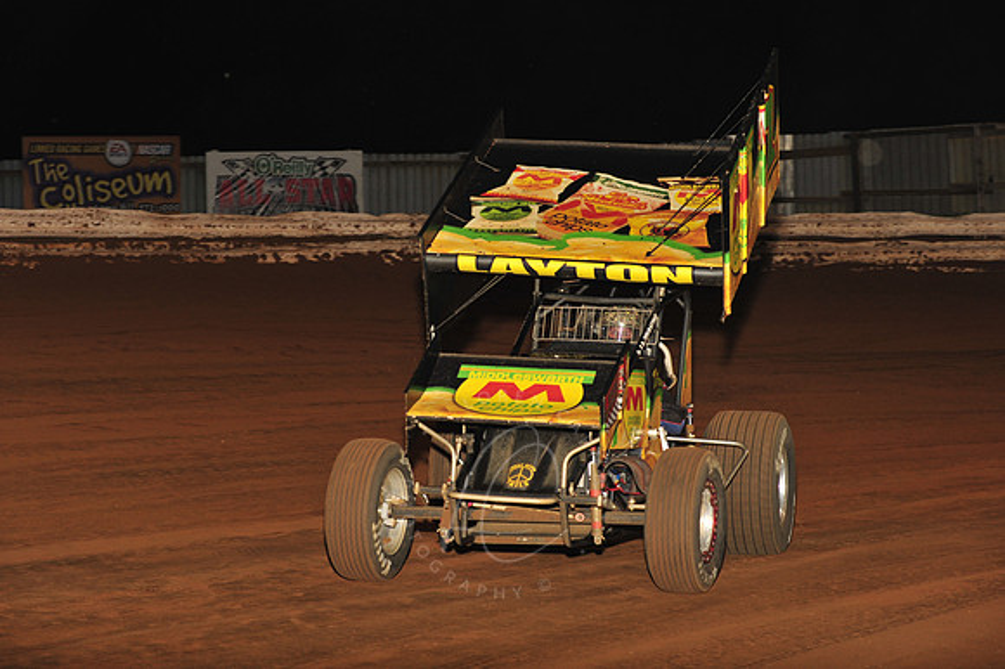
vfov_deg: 12.2
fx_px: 3125
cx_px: 502
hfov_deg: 18.3
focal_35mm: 112
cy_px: 334
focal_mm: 112
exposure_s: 1/320
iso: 800
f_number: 6.3
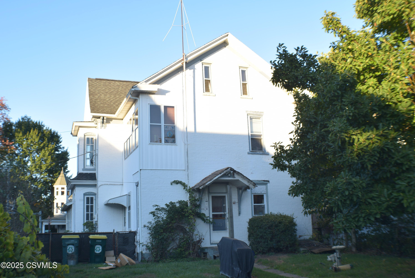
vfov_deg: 28.1
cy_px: 139
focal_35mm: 48
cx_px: 208
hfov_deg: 41.1
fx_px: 554
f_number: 10
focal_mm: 32
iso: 180
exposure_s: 1/50
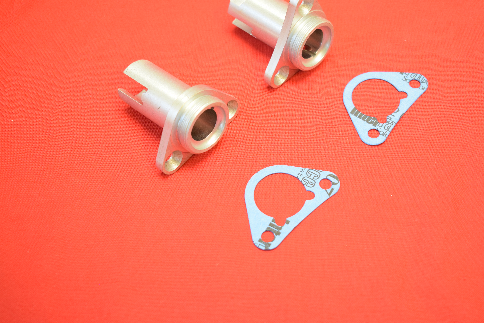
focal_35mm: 55
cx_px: 267
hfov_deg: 36.2
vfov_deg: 24.6
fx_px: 740
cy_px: 138
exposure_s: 1/60
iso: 1250
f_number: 5
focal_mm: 32
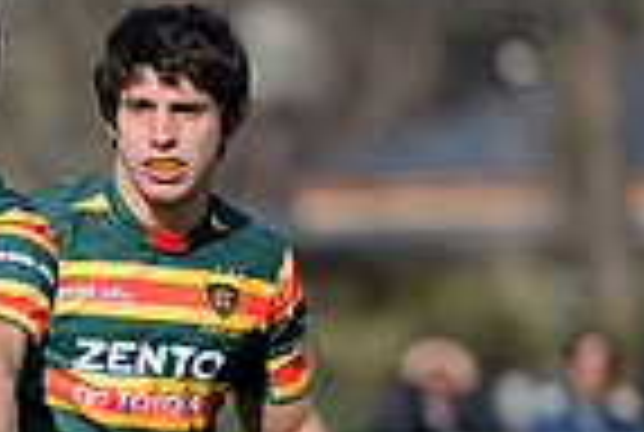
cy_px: 664
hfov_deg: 2.6
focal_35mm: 789
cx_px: 59
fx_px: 14144
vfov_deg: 1.7
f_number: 2.8
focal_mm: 195
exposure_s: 1/1600
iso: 250
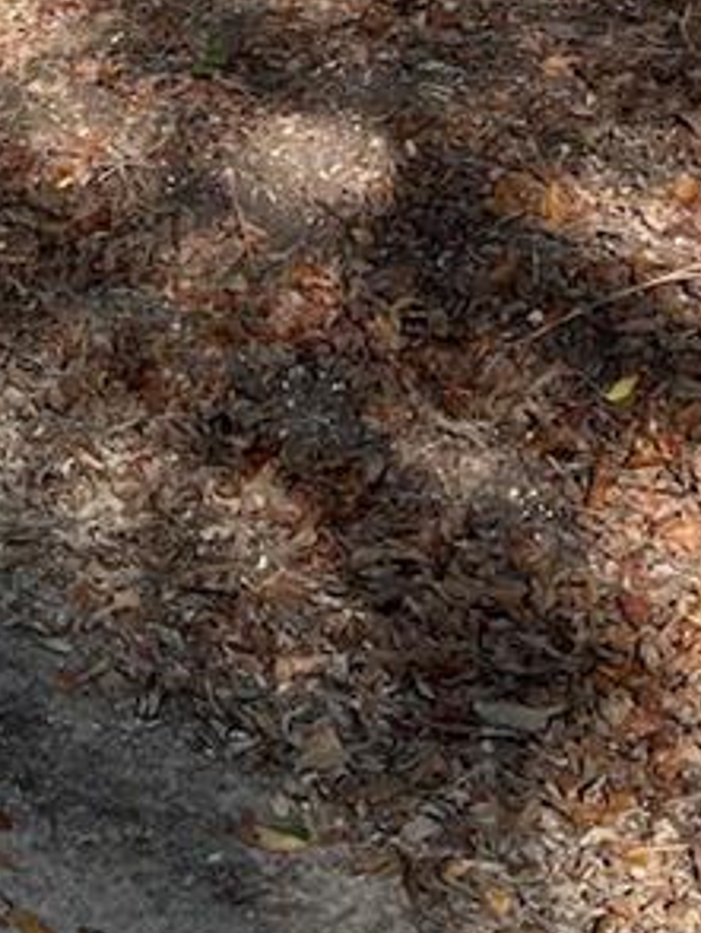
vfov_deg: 15.7
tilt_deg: -0.6
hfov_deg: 13.9
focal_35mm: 106
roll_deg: -0.3
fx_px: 2858
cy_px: -774
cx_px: 95
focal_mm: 5.7
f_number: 1.5
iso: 50
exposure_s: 1/1058
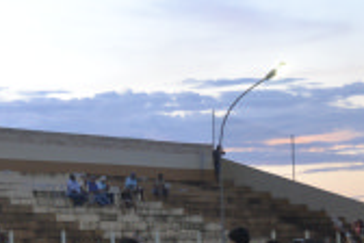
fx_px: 2255
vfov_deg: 6.1
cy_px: 235
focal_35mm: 223
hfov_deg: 9.2
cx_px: 30
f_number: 4.8
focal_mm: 50
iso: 1100
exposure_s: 1/60
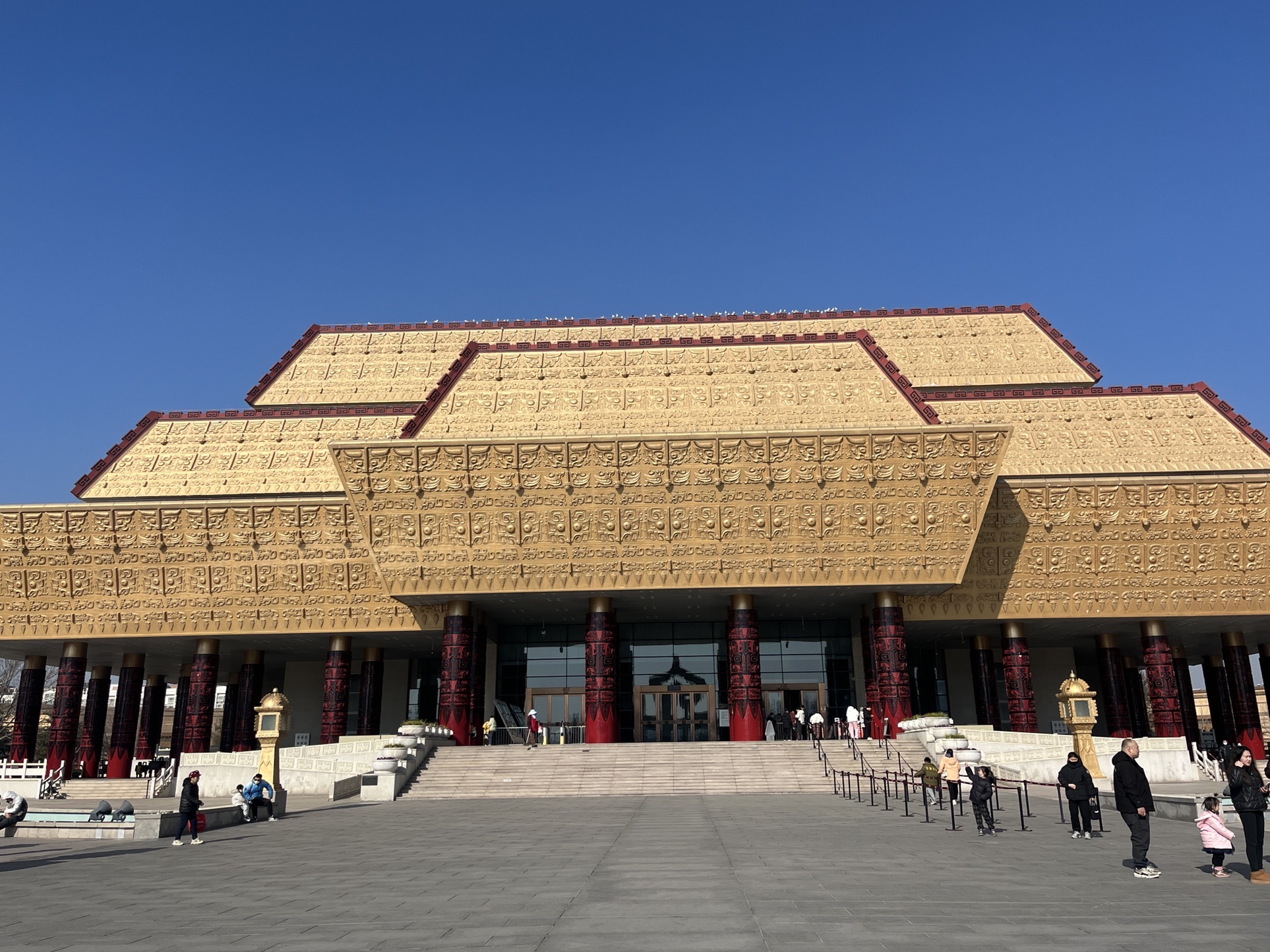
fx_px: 990
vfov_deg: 51.3
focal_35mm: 27
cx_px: 638
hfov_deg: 65.3
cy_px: 465
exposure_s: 1/5319
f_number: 1.6
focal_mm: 5.1
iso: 50
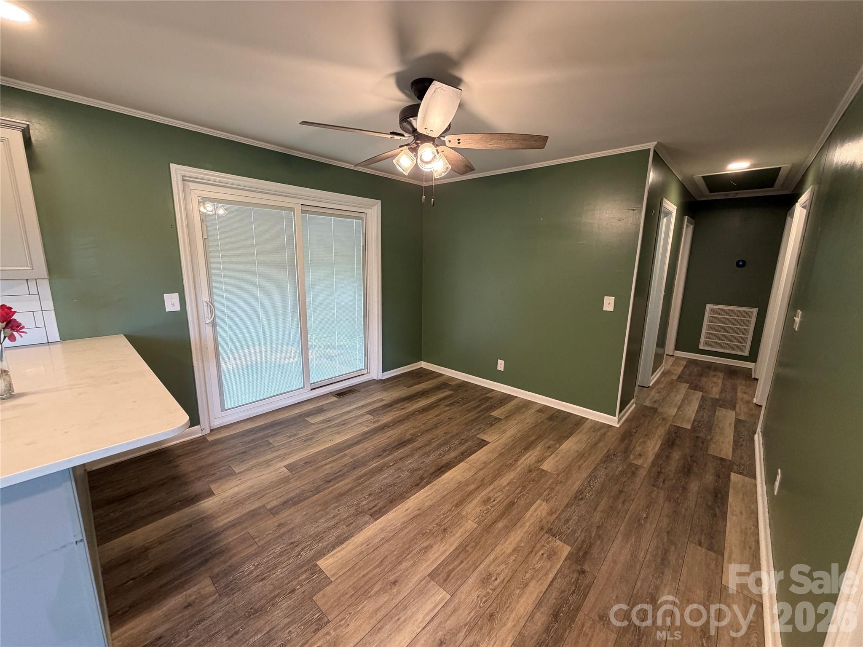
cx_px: 432
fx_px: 349
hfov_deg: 102.1
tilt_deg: -10.7
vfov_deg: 85.7
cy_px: 324
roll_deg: -0.4
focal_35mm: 14
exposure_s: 1/60
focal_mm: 2.22
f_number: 2.2
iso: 250
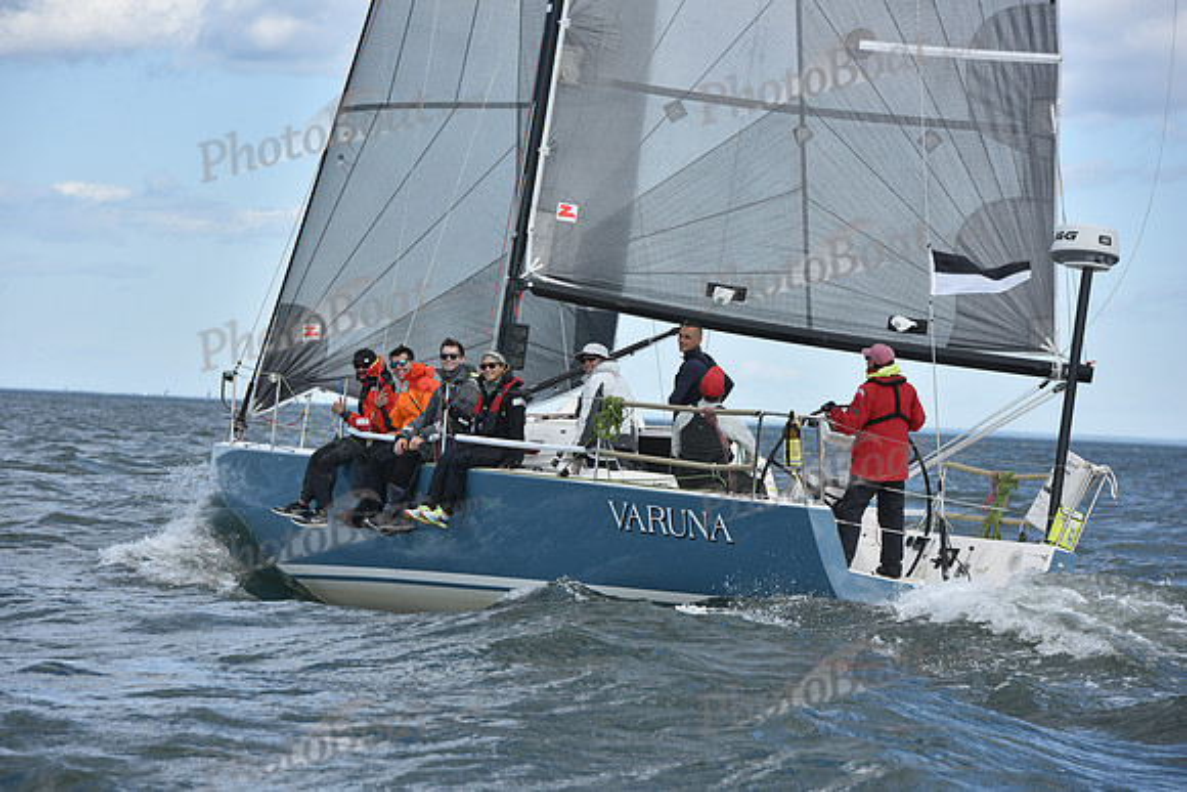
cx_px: 594
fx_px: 5441
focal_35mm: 165
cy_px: 396
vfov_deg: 8.3
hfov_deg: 12.4
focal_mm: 165
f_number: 8
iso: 320
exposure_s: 1/1000
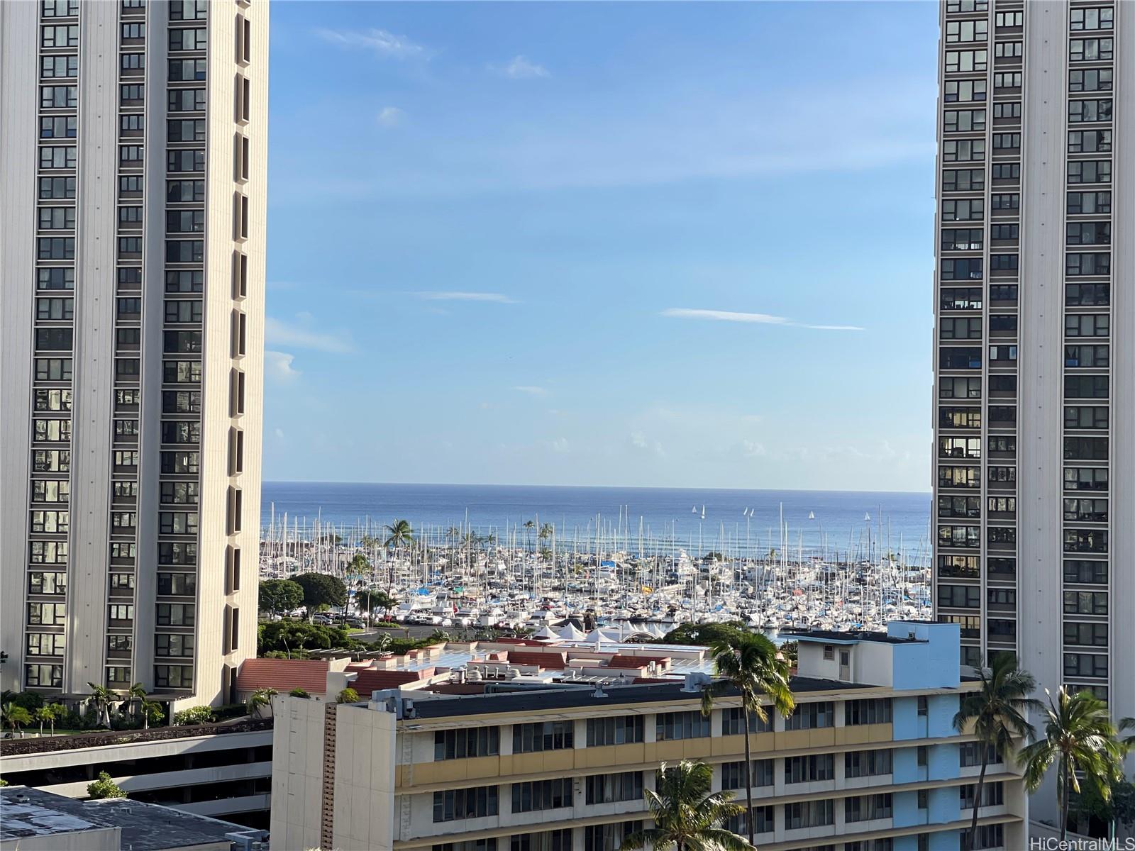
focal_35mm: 64
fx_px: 2098
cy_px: 426
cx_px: 568
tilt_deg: +2.1
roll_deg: -1.9
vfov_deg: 22.9
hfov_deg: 30.3
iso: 20
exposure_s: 1/840
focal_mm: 7.5
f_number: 2.2
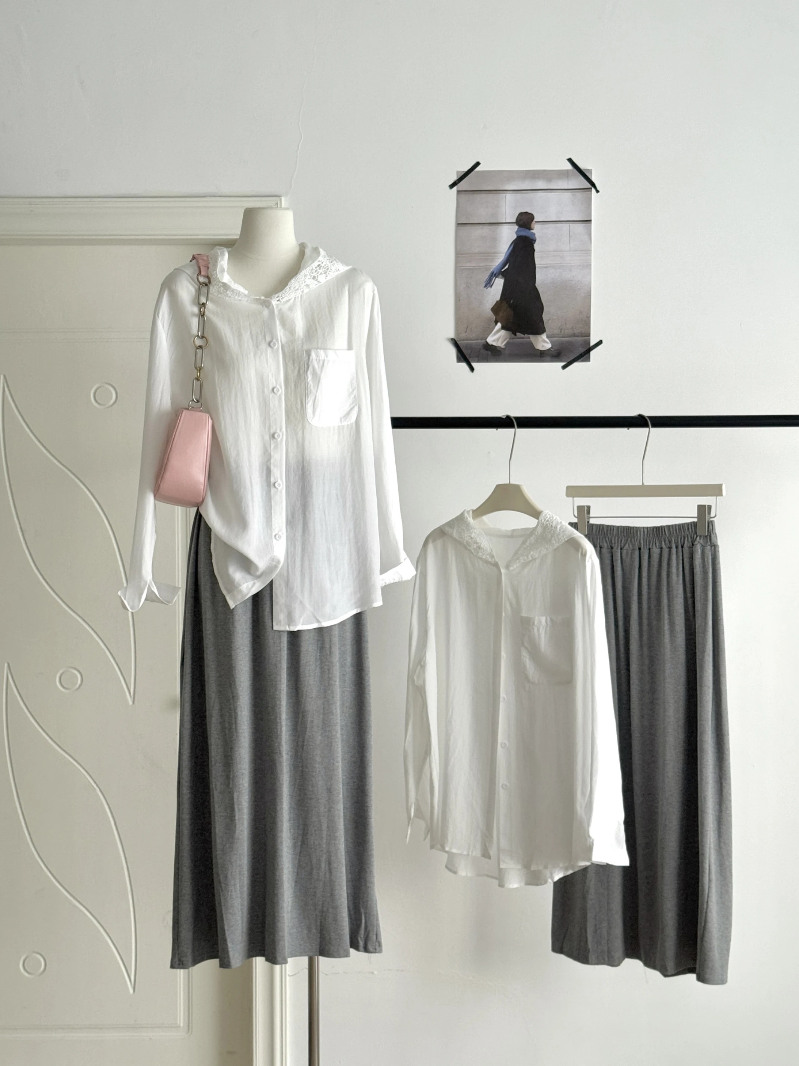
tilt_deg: +0.2
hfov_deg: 30.3
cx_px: 400
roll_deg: +0.3
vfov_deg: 39.7
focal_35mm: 48
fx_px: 1477
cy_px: 533
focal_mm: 6.76
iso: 250
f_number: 1.78
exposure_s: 1/60
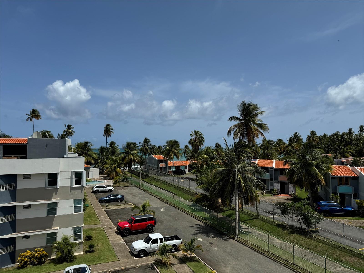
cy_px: 136
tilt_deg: +2.0
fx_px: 252
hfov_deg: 71.6
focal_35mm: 24
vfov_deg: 56.8
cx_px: 182
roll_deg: +0.3
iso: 80
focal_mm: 6.76
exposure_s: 1/7937
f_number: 1.78
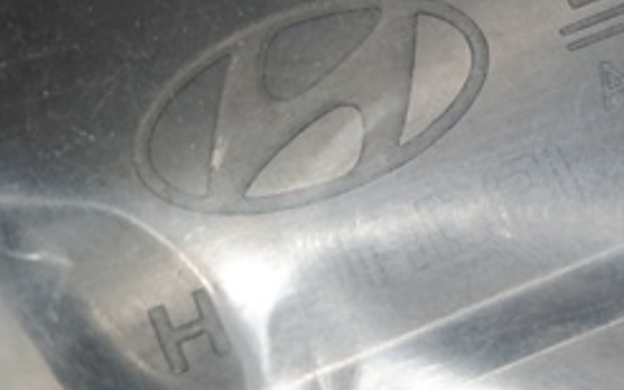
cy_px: 33
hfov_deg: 16.4
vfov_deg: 10.3
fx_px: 2159
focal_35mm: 127
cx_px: 460
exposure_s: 1/99.9
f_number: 1.6
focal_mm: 6.14
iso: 1000
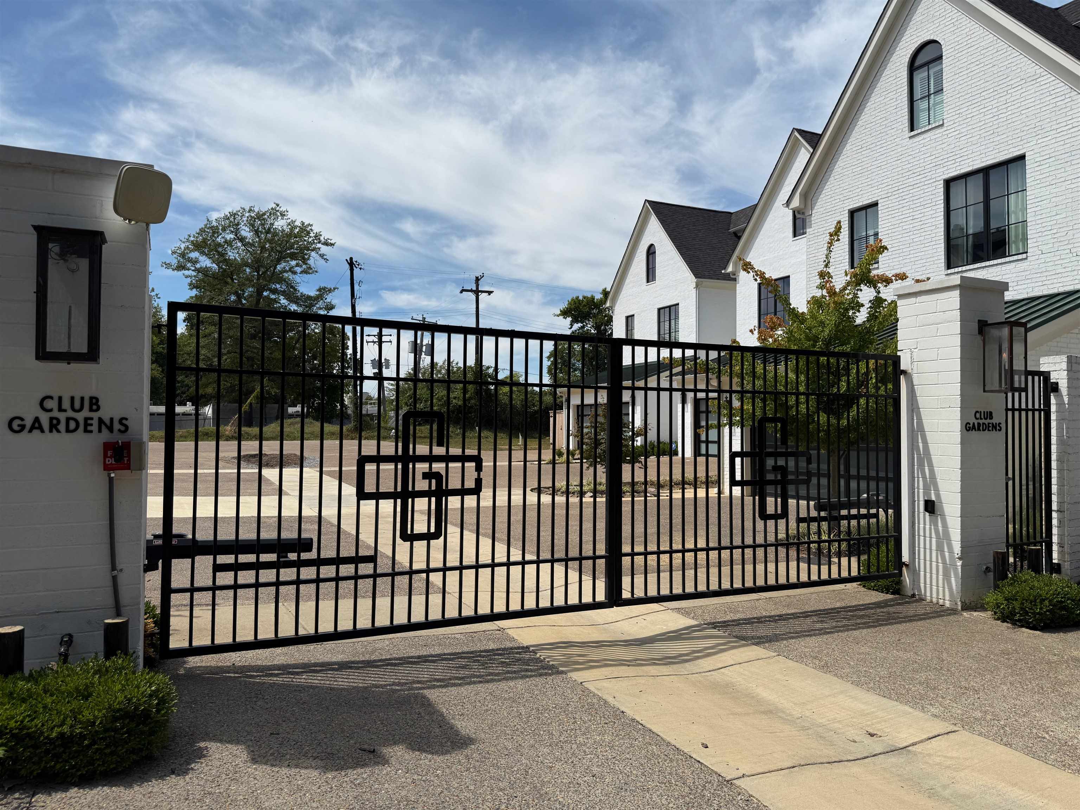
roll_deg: -0.2
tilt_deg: +1.6
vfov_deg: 56.8
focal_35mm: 24
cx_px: 540
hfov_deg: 71.6
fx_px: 749
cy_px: 405
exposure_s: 1/6711
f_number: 1.78
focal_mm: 6.76
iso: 80
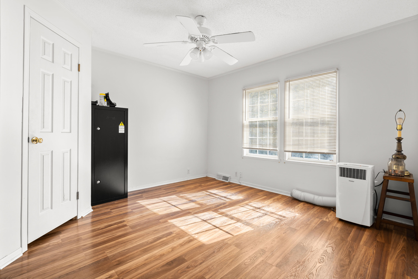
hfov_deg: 96.7
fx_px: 186
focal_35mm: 16
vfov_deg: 73.7
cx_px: 209
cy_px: 140
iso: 250
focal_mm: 16
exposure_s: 1/8
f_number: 8
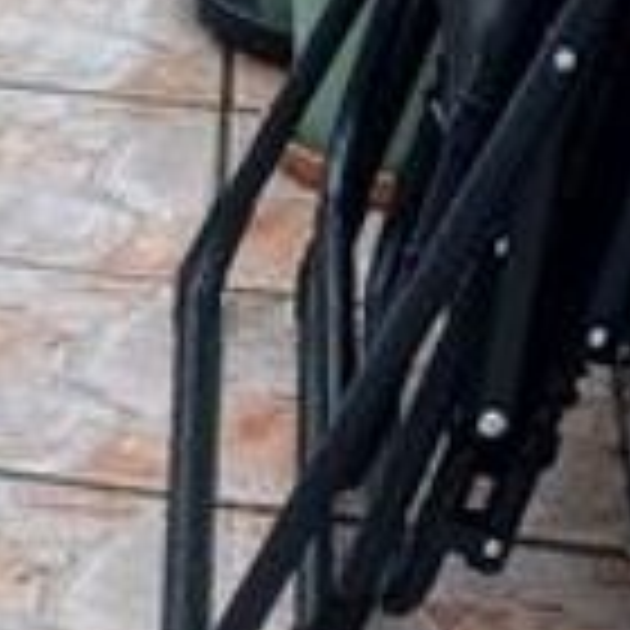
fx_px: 4345
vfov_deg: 8.3
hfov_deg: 7.7
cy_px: 461
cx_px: -932
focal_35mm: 211
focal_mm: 4.6
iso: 40
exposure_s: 1/100
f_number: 1.8
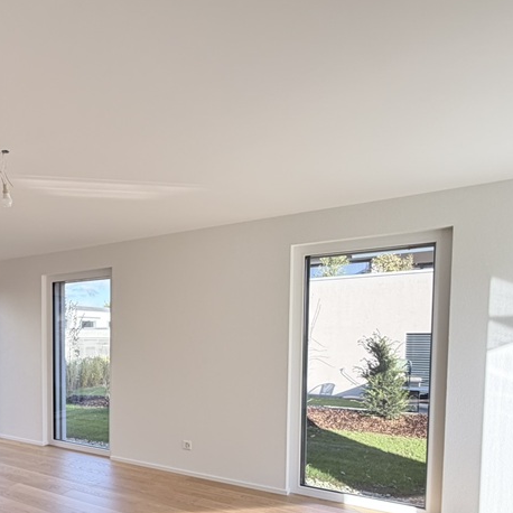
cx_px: 73
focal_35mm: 27
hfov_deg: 53.3
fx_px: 453
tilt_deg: -2.3
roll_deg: +0.6
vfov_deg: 57.2
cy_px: 358
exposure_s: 1/121
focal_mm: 2.22
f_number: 2.2
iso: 80
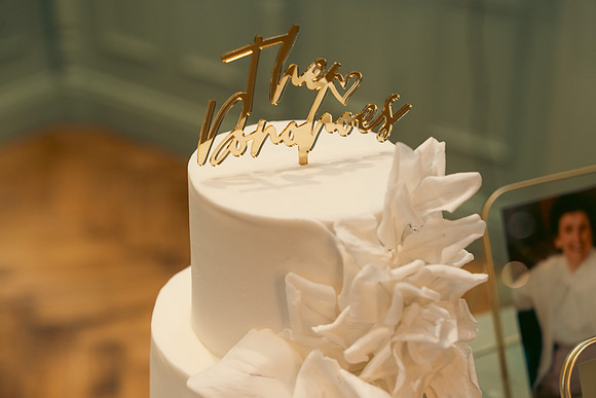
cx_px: 298
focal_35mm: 70
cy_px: 199
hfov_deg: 28.8
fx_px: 1159
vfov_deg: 19.5
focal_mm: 70
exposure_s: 1/160
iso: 1600
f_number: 3.5
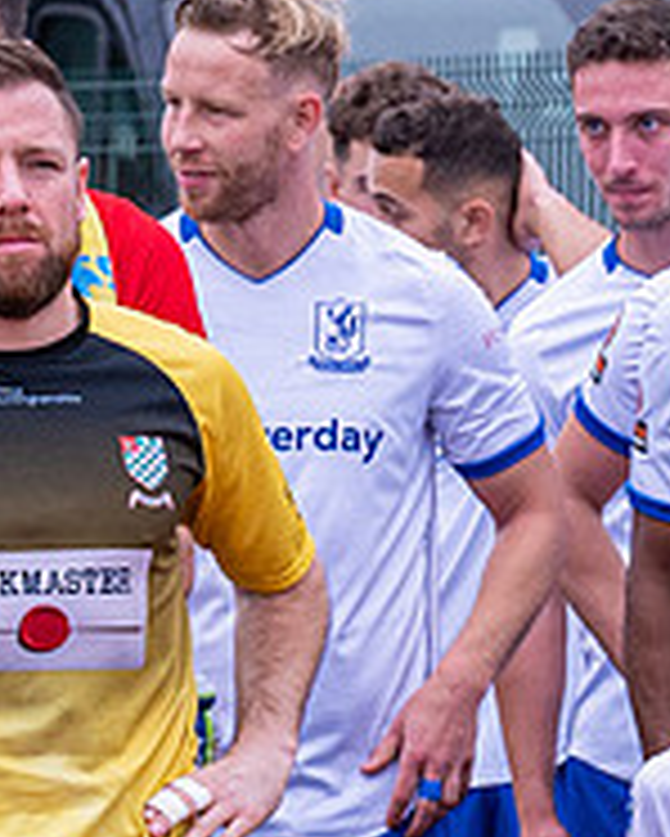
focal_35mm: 573
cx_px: 931
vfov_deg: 3.4
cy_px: 721
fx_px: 14191
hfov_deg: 2.7
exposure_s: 1/400
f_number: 4.5
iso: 640
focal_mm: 100
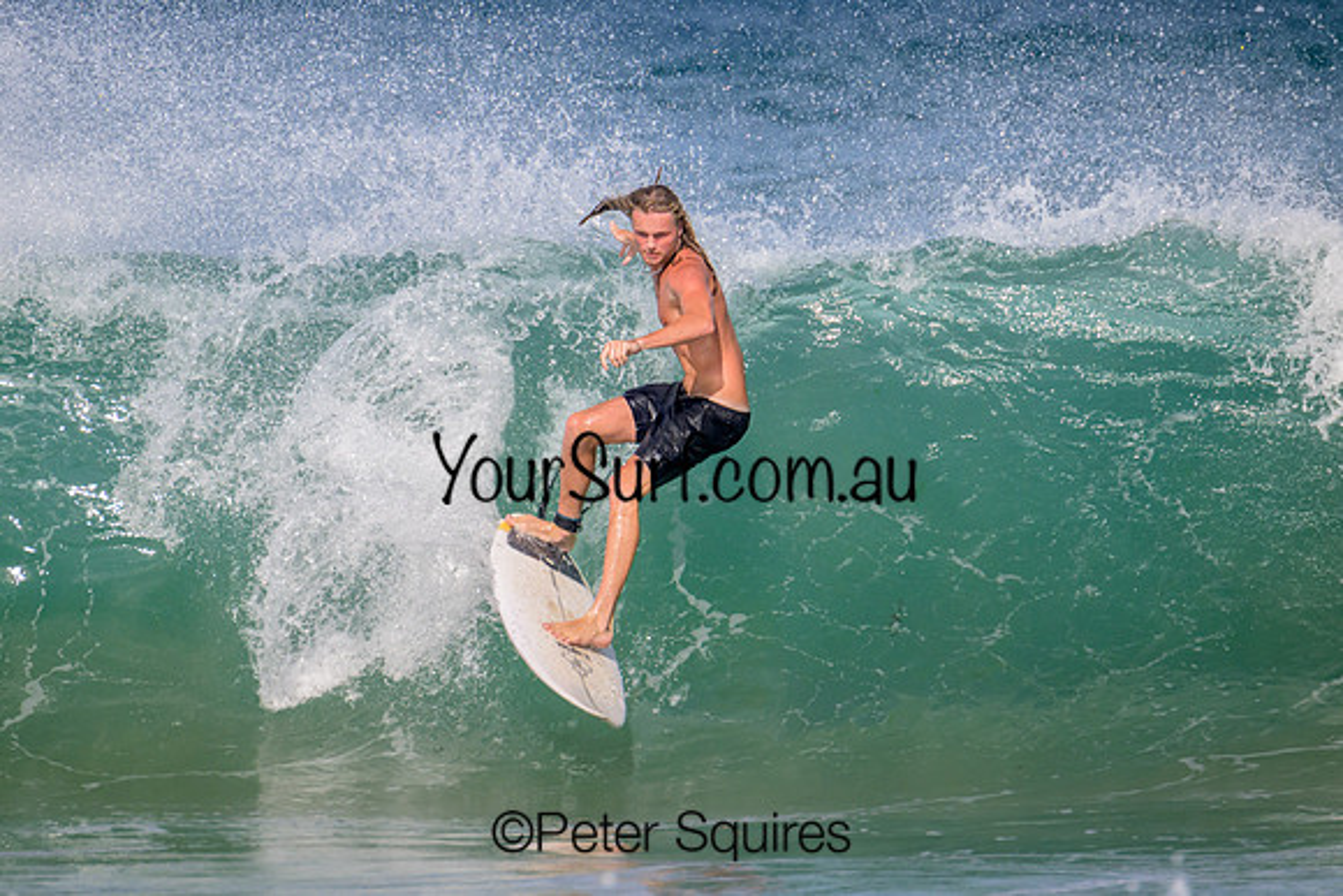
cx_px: 615
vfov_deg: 1.8
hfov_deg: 2.8
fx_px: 27913
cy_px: 410
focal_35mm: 748
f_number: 11
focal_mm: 690
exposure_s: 1/2000
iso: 720
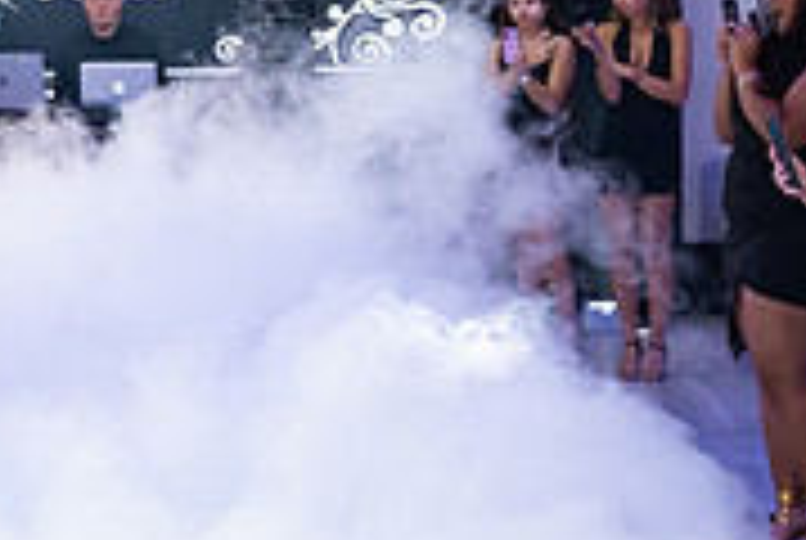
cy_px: 106
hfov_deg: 18.9
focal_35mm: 101
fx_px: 2265
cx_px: -194
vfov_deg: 13.5
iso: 1250
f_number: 3.2
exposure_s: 1/160
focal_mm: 28
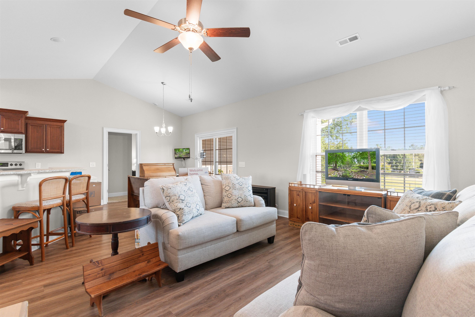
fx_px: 211
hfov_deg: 96.7
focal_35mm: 16
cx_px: 238
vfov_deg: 73.7
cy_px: 158
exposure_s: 1/2
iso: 100
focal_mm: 11
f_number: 4.8
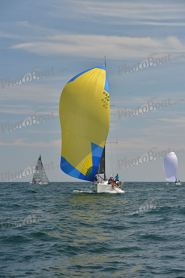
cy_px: 139
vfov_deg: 20.4
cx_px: 92
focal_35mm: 100
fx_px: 770
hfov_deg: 13.7
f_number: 8
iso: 400
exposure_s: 1/800
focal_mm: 100
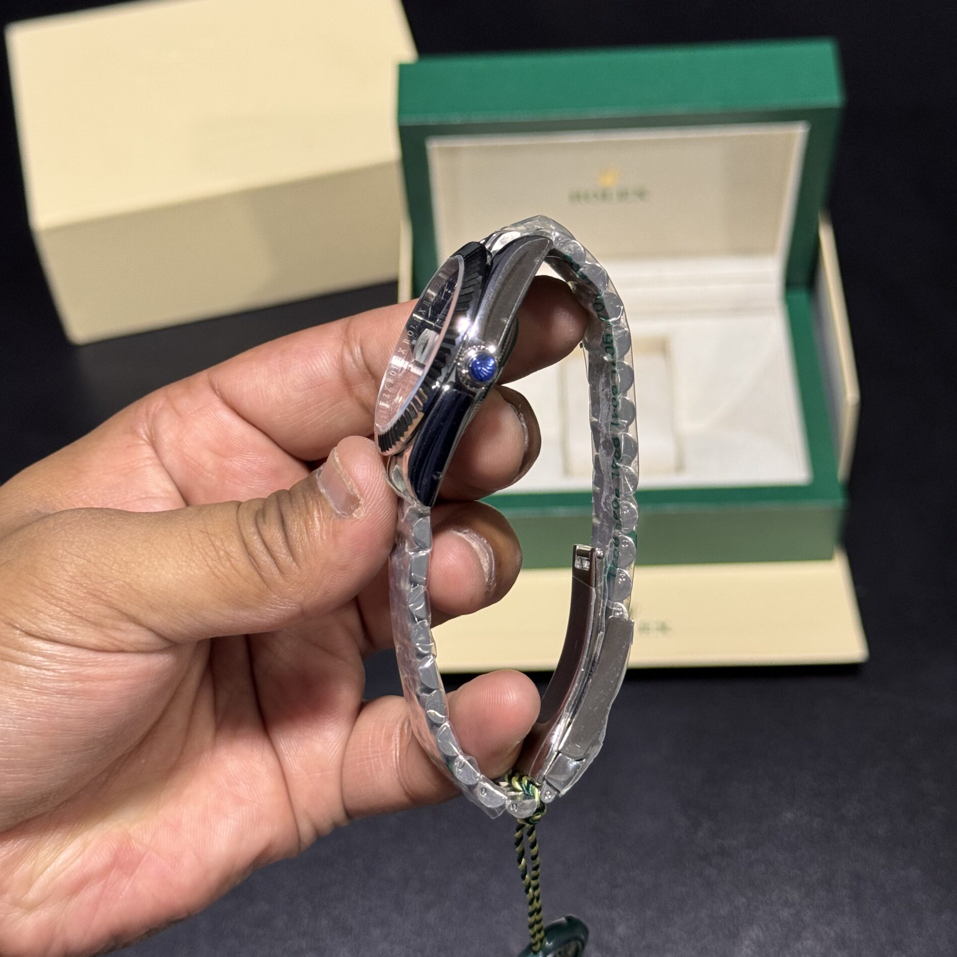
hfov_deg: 30.0
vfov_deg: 30.0
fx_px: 1783
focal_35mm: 57
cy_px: 432
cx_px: 479
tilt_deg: -51.7
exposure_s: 1/51
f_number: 1.78
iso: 125
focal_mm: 6.76
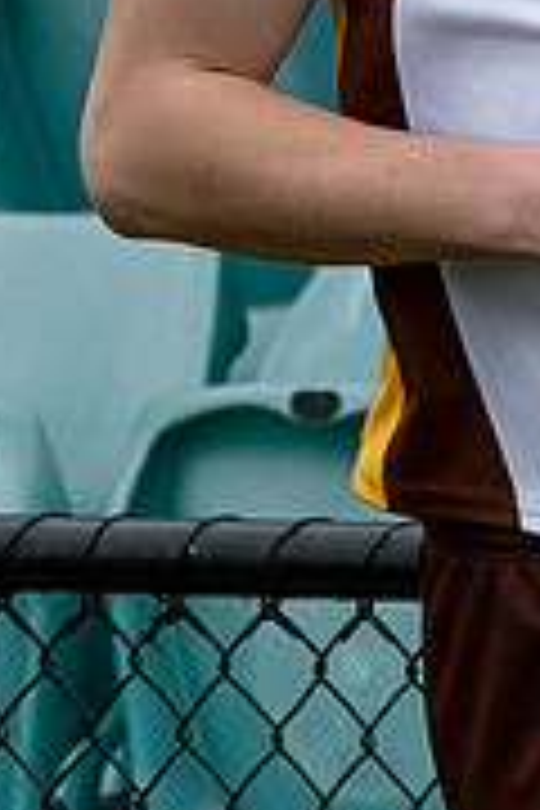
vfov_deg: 0.9
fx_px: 50666
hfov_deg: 0.6
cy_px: -243
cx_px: 738
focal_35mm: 2252
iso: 560
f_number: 5
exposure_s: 1/800
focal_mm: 135
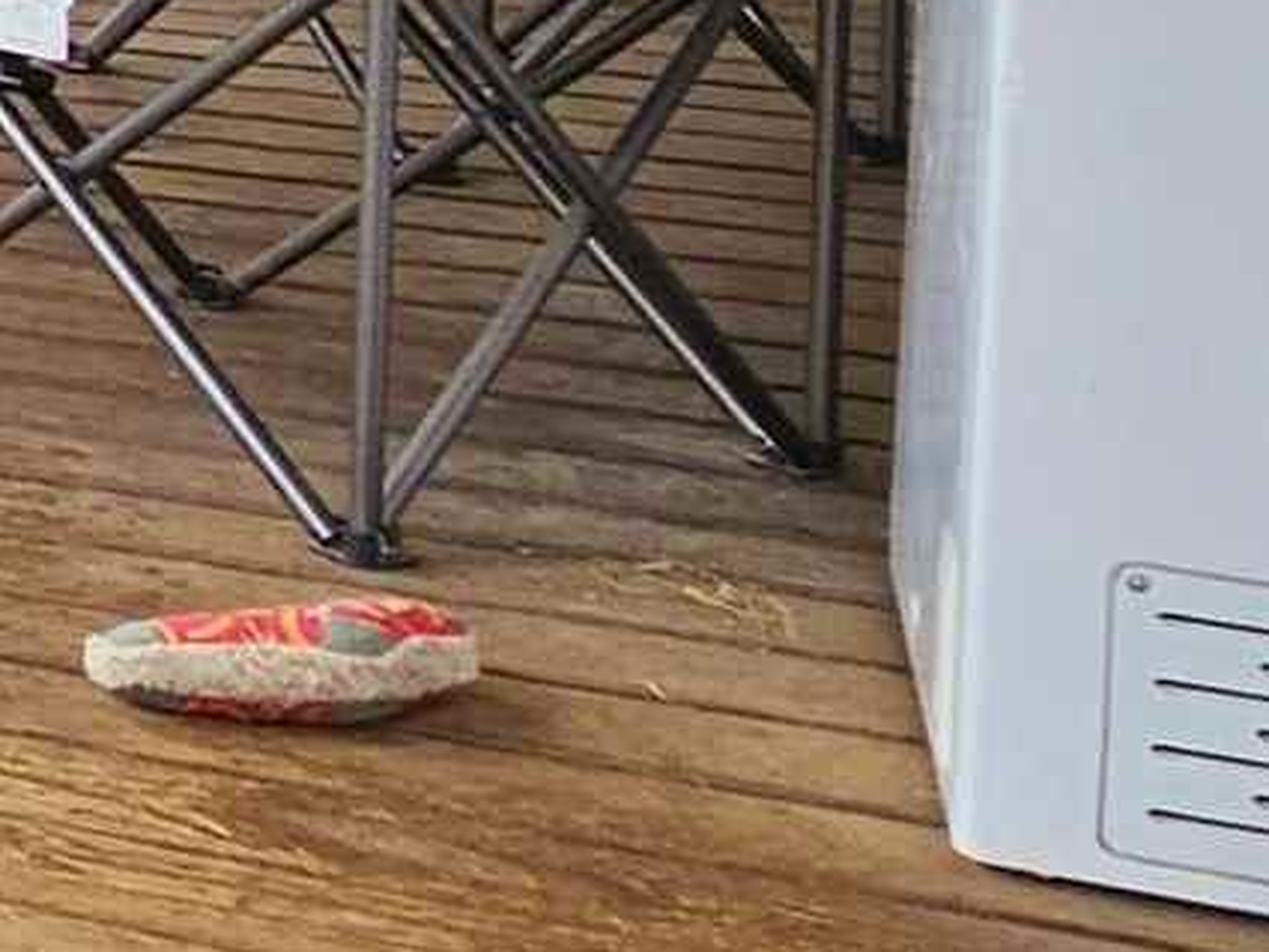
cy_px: -513
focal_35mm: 94
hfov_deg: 12.8
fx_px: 3447
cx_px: -2153
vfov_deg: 14.6
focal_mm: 2.2
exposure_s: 1/385
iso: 50
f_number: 2.2
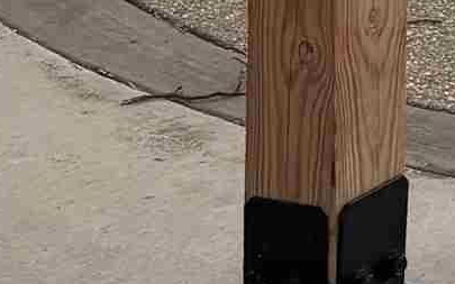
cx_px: 1467
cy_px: -763
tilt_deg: +1.4
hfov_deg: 8.2
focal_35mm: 209
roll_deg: -0.2
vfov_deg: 5.6
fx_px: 2591
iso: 64
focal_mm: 5.96
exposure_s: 1/623
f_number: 1.6
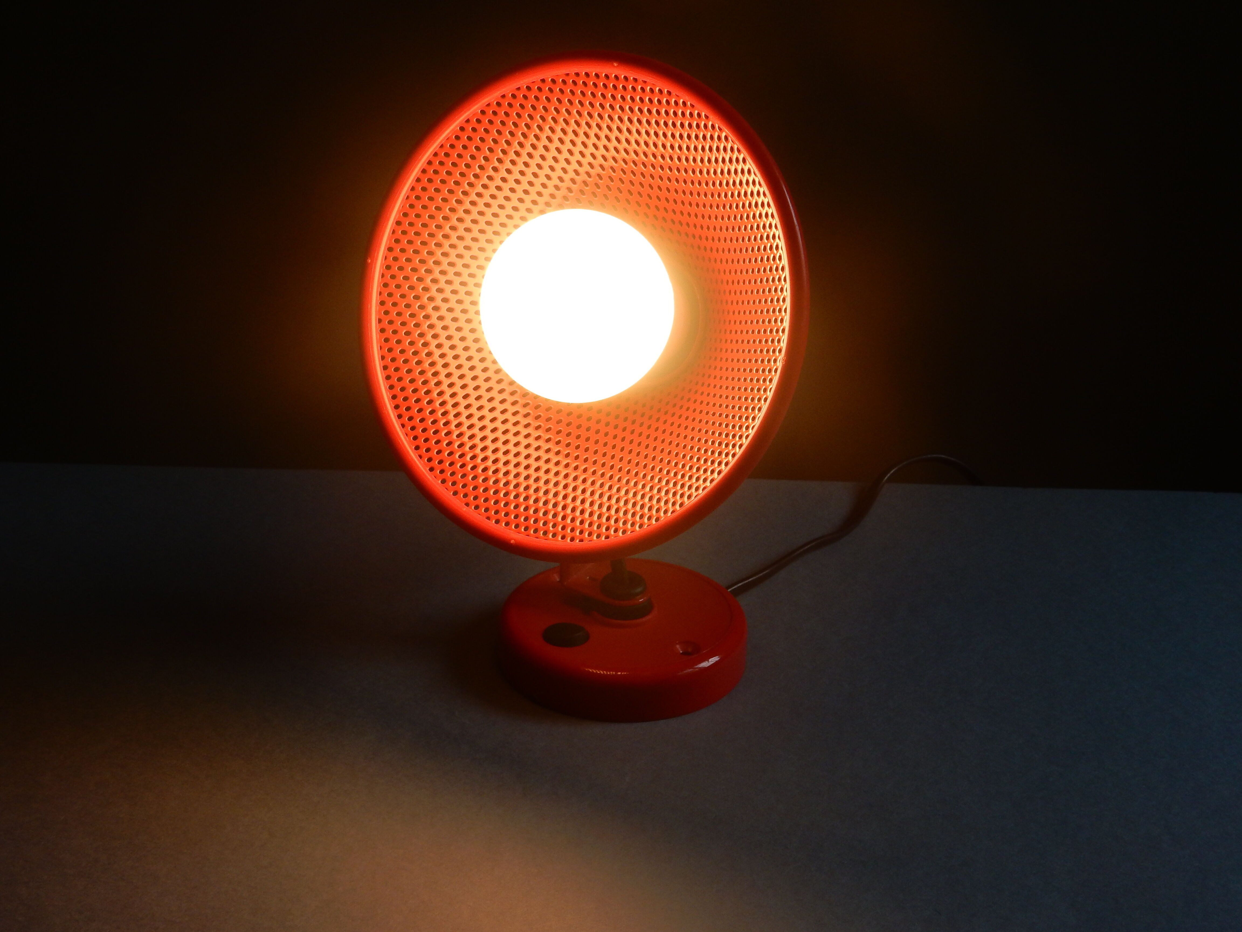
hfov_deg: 37.5
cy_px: 466
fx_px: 1830
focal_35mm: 51
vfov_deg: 28.6
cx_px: 621
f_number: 4.5
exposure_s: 1/250
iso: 125
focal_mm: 9
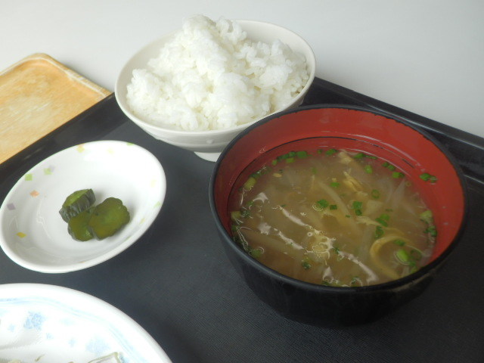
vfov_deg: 38.7
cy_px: 182
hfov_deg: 50.1
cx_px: 242
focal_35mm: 37
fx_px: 517
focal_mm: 6.6
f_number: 3.9
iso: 80
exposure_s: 1/125
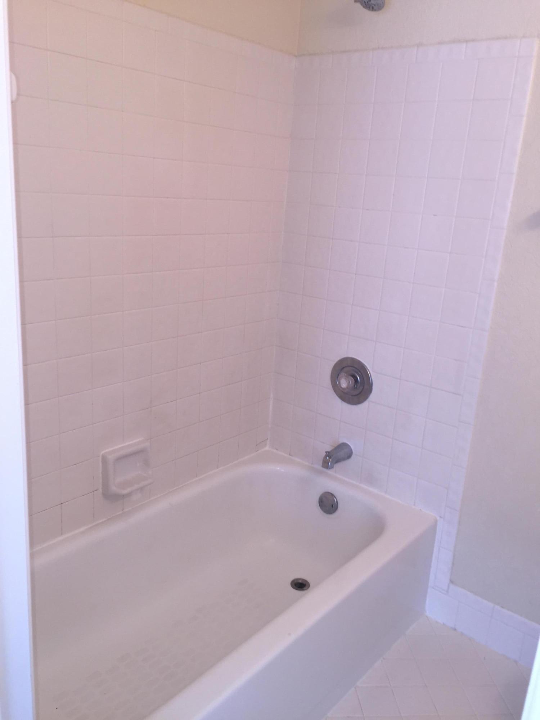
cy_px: 360
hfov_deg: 48.2
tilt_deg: -16.2
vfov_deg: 61.7
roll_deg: -5.1
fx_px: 603
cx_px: 270
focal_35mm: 29
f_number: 2.2
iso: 32
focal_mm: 4.15
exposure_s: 1/30
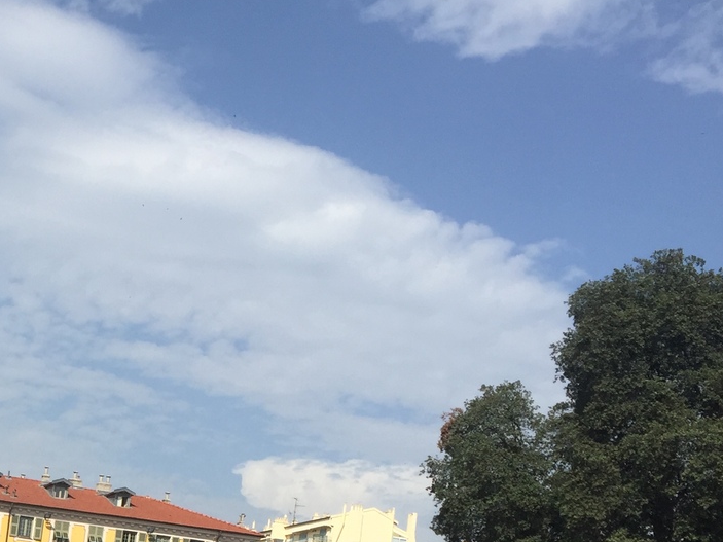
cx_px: -68
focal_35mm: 66
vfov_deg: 21.1
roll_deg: -10.0
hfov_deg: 27.0
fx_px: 1378
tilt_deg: +0.7
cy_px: 603
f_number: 2.2
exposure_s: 1/2475
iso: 32
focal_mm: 4.15
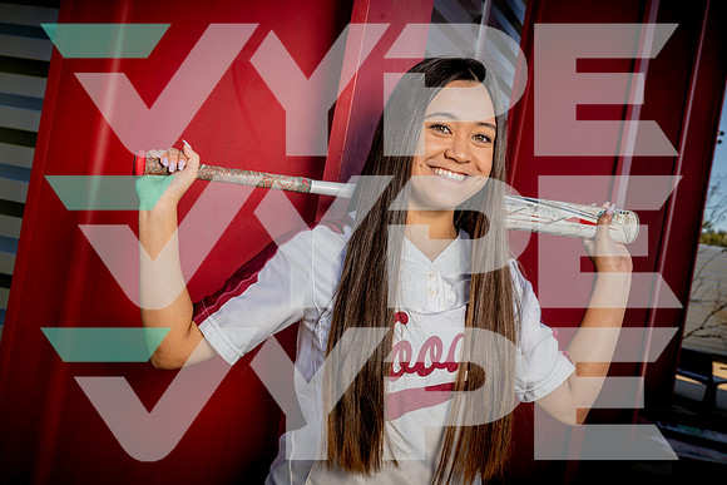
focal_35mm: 49
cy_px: 242
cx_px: 364
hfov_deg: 40.3
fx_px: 990
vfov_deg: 27.5
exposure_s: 1/250
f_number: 10
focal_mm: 49
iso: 125
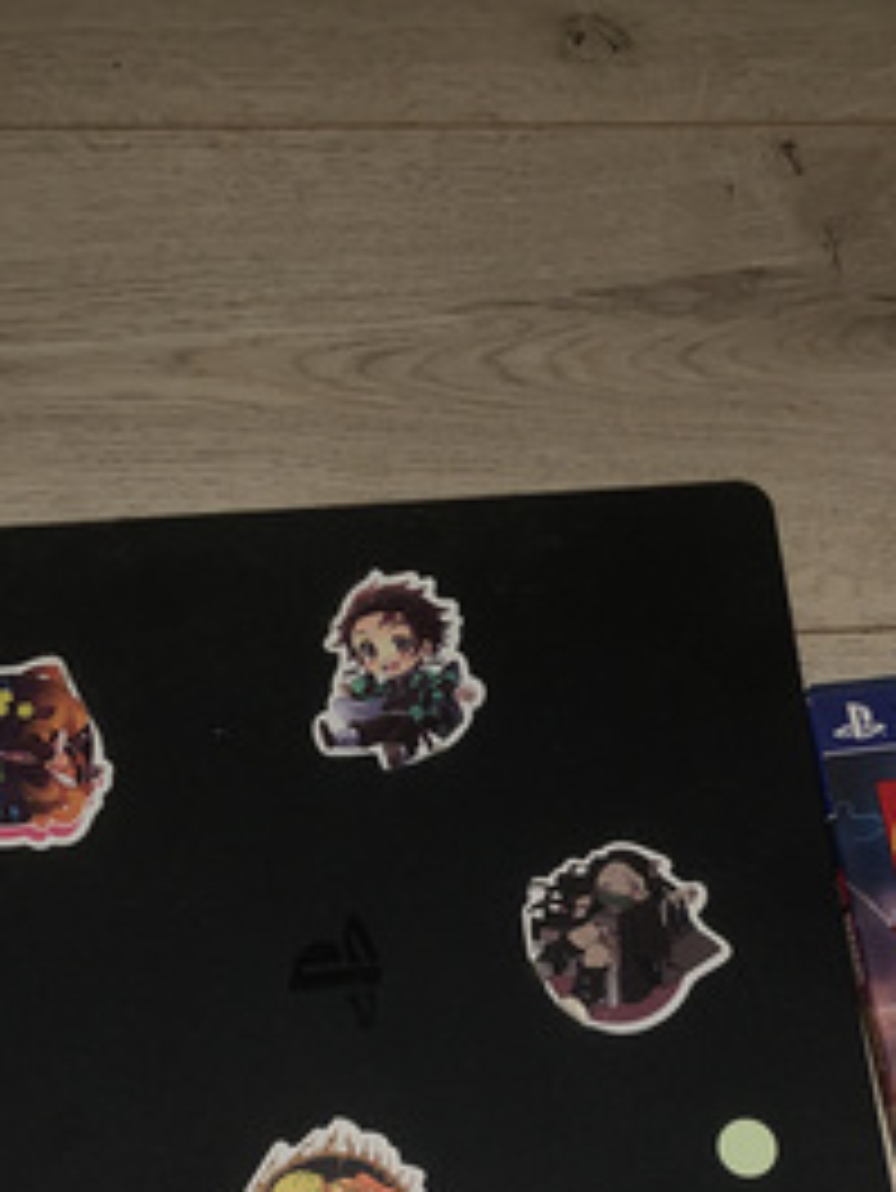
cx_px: 475
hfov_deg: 29.7
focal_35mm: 49
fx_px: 1690
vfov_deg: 36.7
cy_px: 1048
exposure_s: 1/48
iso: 40
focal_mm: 4.25
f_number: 1.8
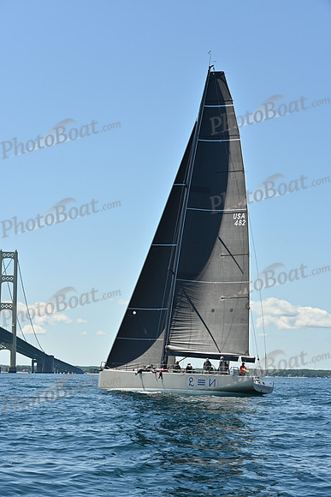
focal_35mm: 70
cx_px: 166
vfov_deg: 28.8
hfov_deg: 19.5
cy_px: 248
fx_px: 965
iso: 320
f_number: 8
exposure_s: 1/1000
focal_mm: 70
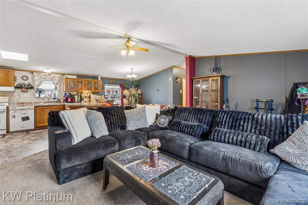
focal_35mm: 16
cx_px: 154
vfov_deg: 73.7
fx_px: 137
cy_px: 102
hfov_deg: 96.8
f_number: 14
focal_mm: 16
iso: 400
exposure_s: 1/2
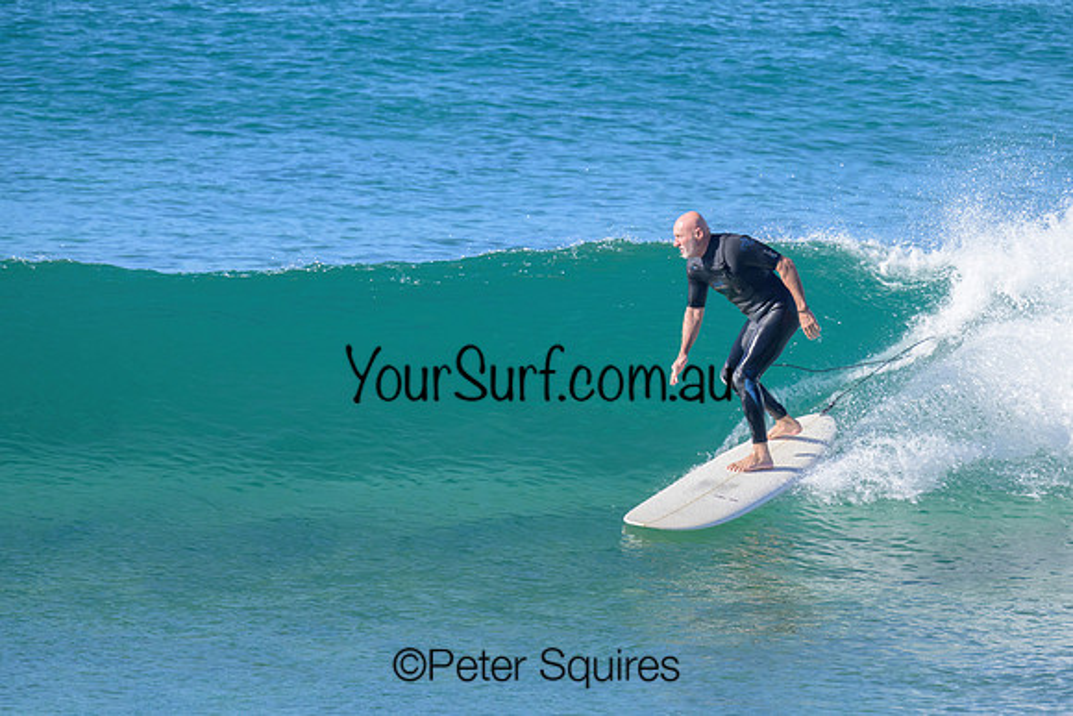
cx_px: 562
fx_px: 26715
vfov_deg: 1.5
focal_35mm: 896
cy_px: 230
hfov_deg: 2.3
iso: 1000
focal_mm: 660
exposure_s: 1/1250
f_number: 11
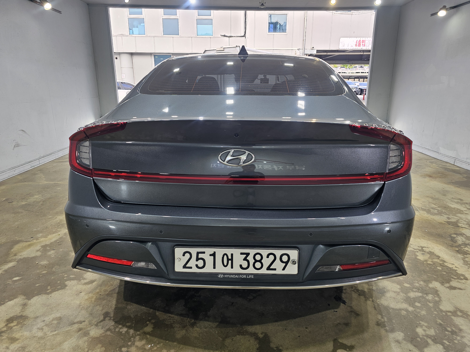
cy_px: 176
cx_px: 235
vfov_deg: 58.9
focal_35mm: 23
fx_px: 312
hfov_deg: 73.9
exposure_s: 1/120
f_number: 1.7
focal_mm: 6.3
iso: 64
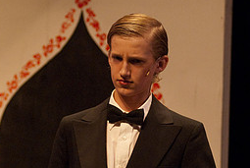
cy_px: 116
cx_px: -13
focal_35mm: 375
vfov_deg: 3.7
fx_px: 2609
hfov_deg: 5.5
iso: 1000
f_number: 2.8
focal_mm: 110
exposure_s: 1/125
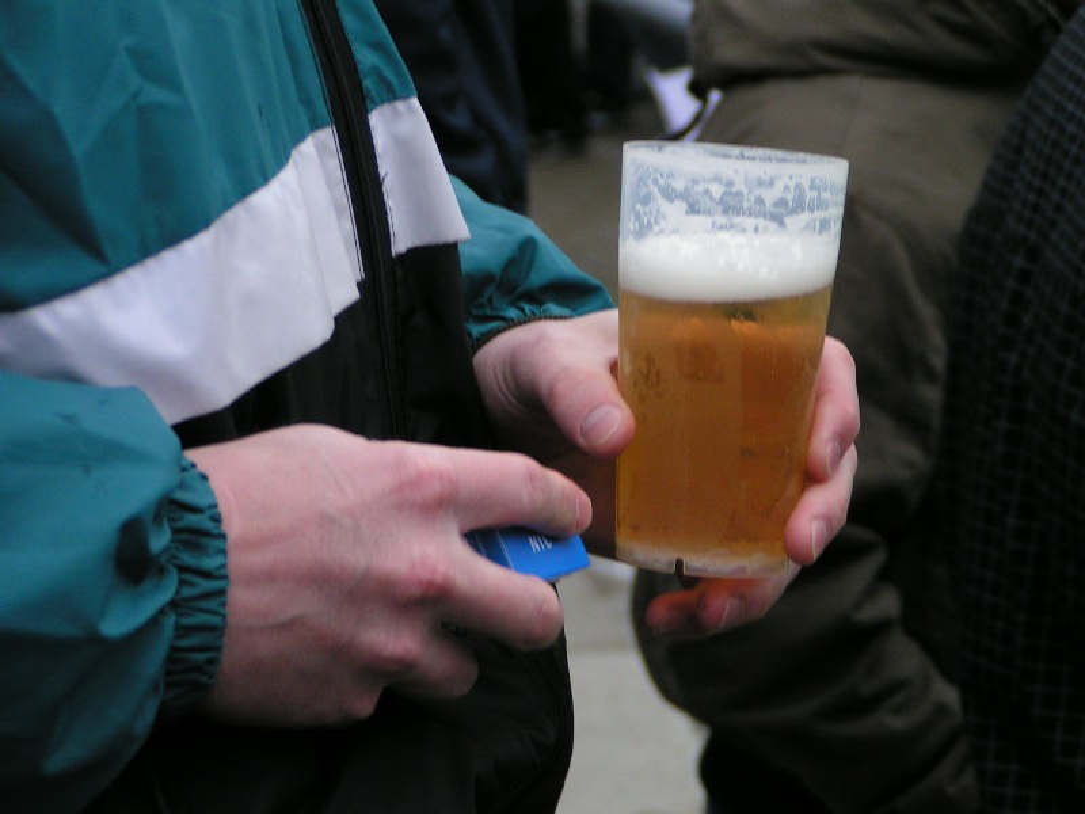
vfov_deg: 9.9
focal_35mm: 150
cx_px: 542
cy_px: 407
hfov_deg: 13.2
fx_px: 4702
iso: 125
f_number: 3.5
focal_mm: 22.9
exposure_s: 1/200
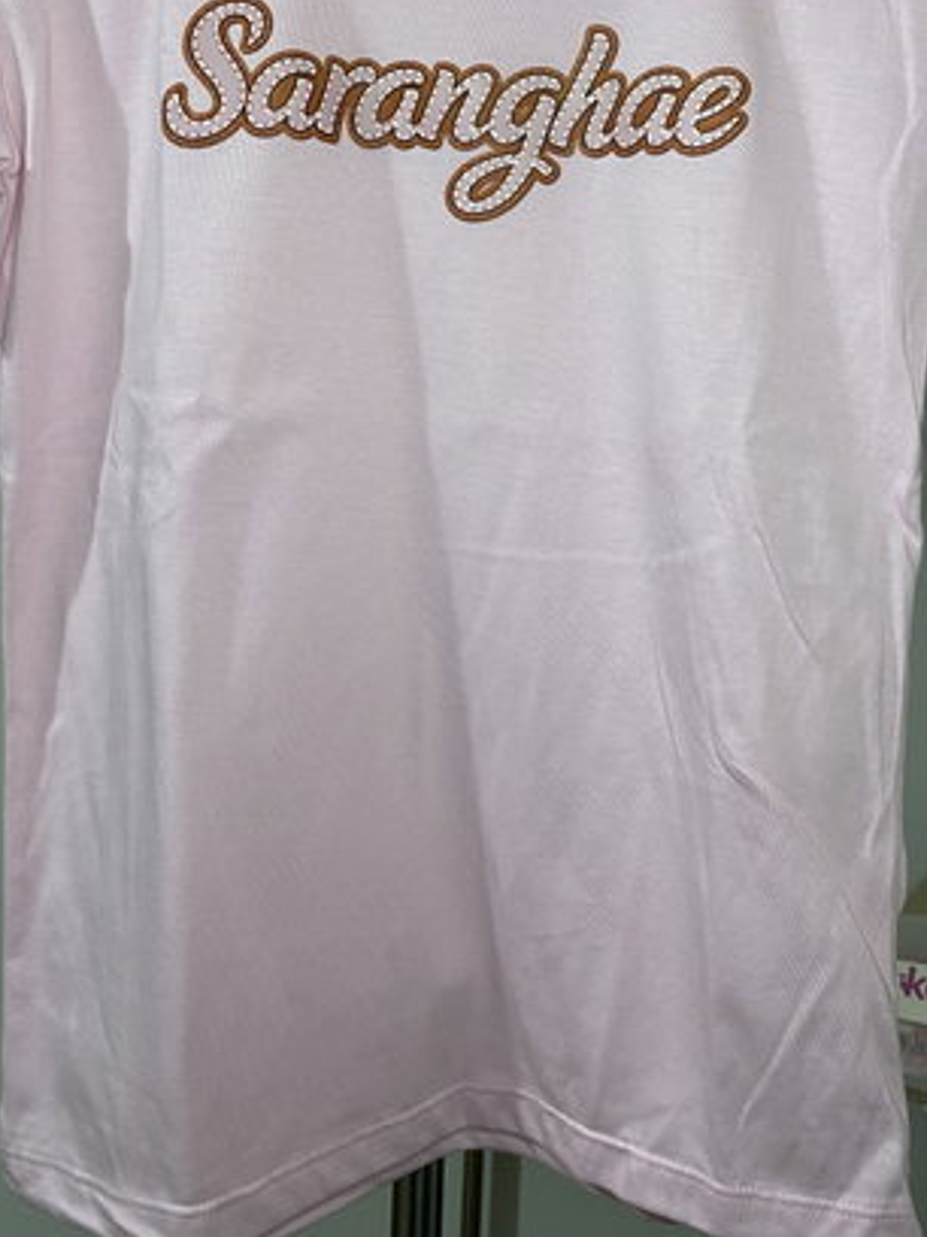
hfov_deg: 41.7
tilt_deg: -1.1
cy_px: 453
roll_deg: -2.1
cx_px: 515
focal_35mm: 34
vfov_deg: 53.3
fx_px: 1214
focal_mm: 4.25
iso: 80
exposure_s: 1/50
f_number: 1.8
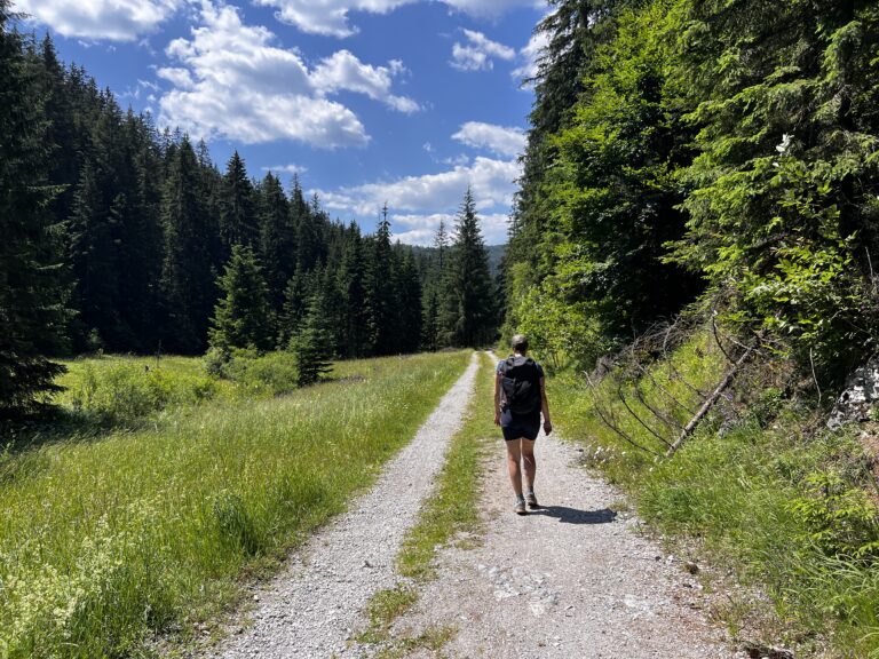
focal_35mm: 26
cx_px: 440
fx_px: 660
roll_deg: -0.2
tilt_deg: +1.0
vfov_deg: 53.1
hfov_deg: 67.3
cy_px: 330
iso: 50
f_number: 1.5
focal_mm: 5.7
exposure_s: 1/3257
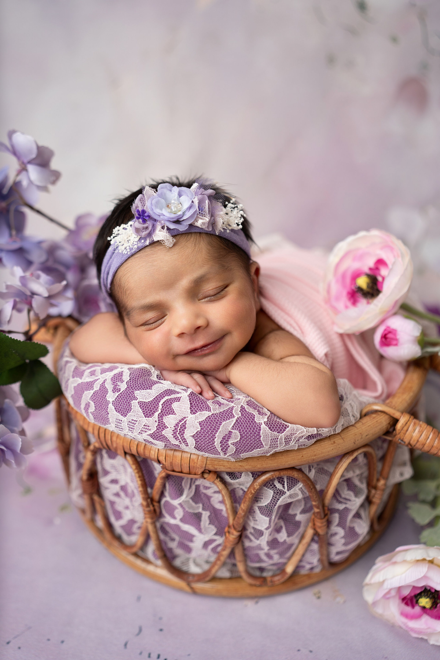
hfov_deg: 37.9
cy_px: 330
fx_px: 642
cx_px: 220
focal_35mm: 35
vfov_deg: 54.4
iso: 100
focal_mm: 35
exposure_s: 1/200
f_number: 2.2
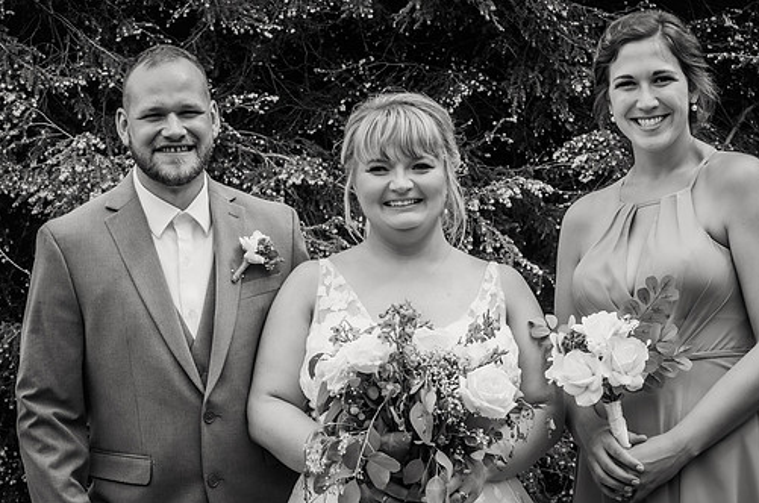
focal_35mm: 96
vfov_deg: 14.3
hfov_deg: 21.4
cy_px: 230
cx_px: 433
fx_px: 2011
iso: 200
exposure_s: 1/250
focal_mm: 55
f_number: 8
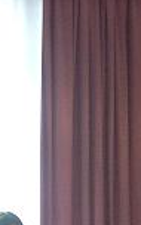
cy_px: 348
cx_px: 190
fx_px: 1014
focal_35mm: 165
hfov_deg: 7.8
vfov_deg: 12.1
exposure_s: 1/12.3
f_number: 2.8
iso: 200
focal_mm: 6.2
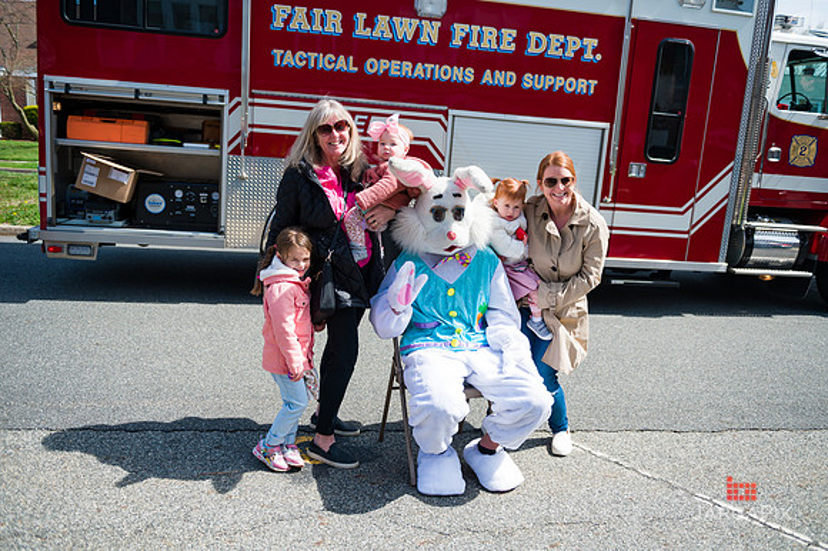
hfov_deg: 60.3
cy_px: 276
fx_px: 713
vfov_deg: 42.3
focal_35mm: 31
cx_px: 414
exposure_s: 1/2500
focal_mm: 31
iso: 200
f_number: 4
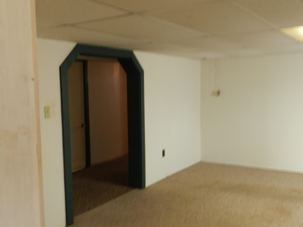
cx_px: 152
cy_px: 114
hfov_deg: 49.0
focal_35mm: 38
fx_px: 333
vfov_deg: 37.7
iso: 400
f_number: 4
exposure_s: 1/6
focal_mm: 6.7
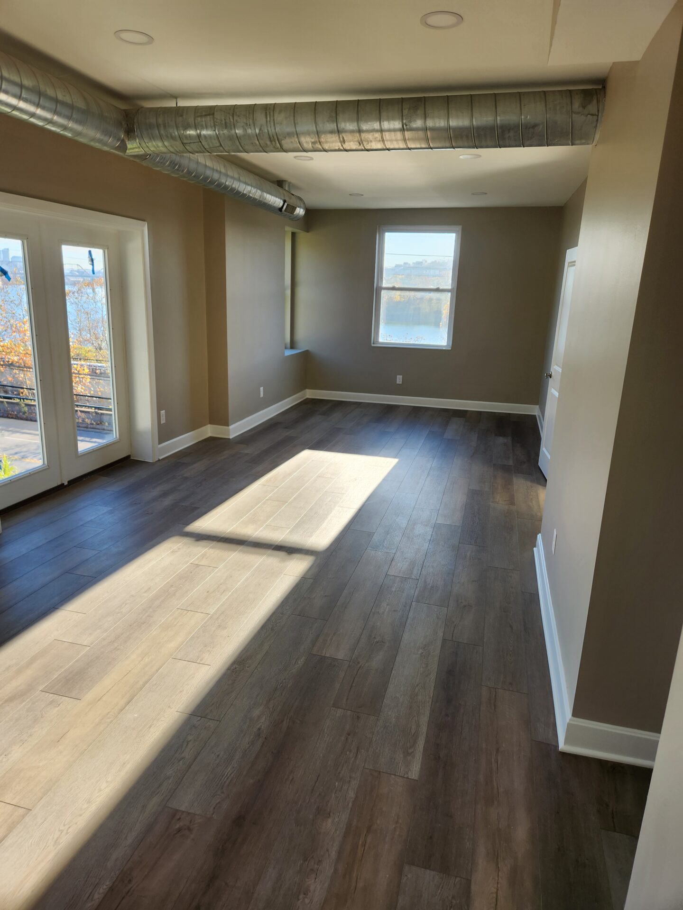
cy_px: 455
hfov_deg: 58.9
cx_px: 342
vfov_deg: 73.9
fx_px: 605
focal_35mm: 23
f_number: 1.8
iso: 20
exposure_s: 1/180
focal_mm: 5.4
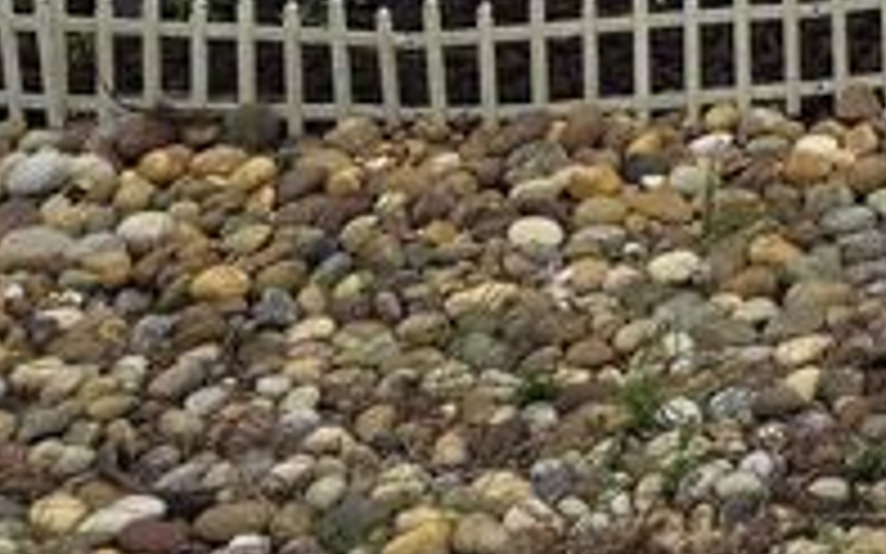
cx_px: 1826
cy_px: -797
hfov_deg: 13.7
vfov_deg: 9.2
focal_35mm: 127
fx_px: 3066
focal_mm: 5.4
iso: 25
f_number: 1.8
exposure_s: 1/876
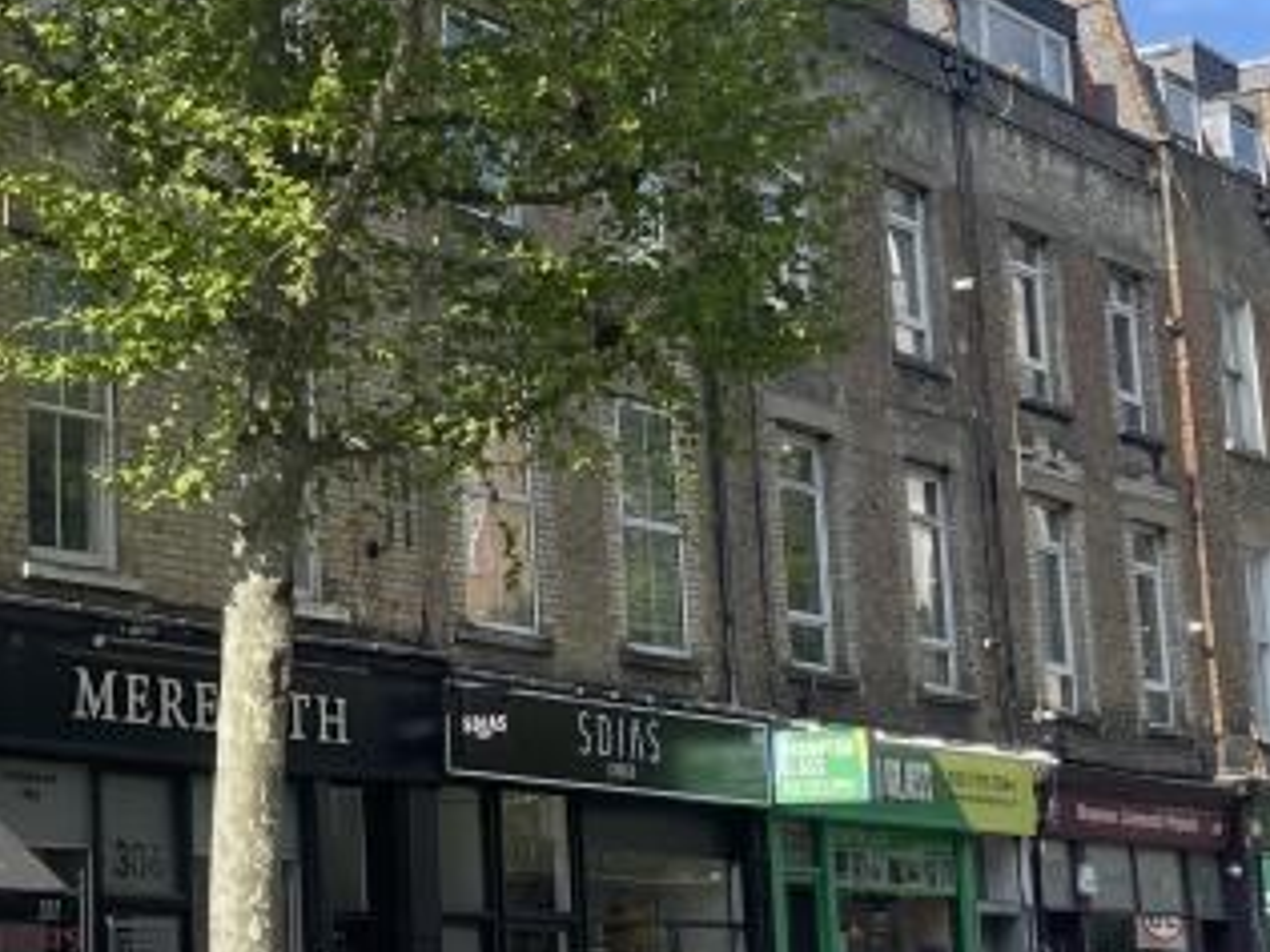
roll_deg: -0.3
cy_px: 257
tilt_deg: +12.7
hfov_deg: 23.3
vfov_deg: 18.1
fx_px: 2972
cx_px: 56
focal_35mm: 81
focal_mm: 5.1
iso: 32
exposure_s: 1/908
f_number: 1.6
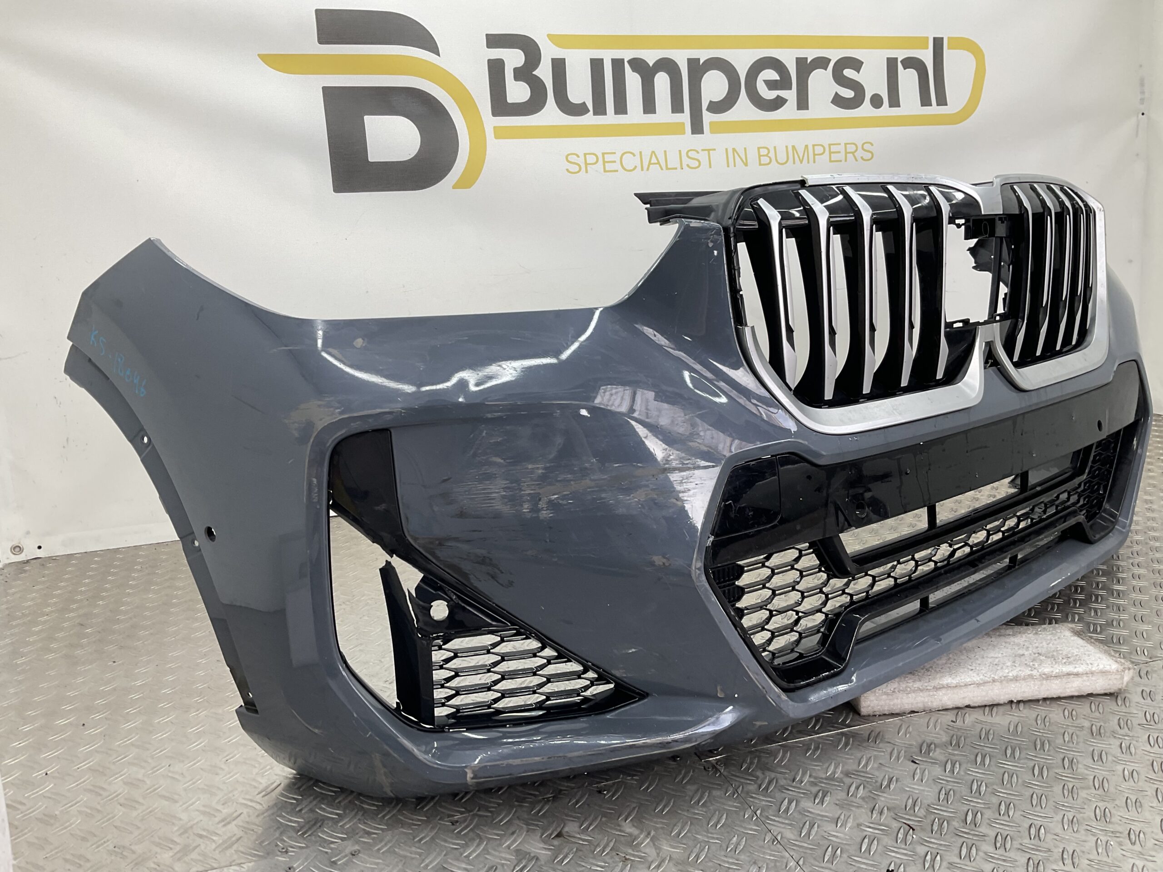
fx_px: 974
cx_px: 582
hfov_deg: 61.7
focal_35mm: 29
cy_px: 436
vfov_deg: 48.2
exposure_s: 1/120
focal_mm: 3
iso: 25
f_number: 1.8
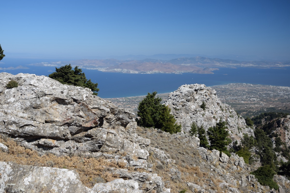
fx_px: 362
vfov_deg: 29.9
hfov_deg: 43.6
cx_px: 145
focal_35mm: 45
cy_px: 96
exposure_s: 1/200
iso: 100
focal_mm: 30
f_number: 7.1
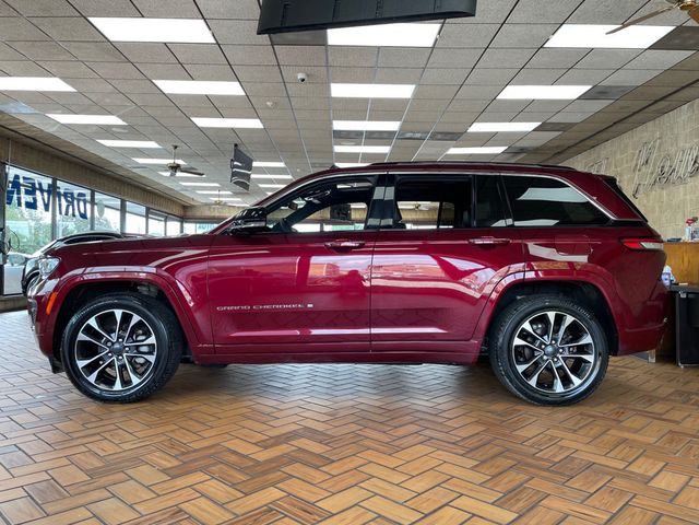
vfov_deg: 53.1
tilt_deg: +1.4
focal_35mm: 26
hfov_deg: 67.3
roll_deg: -0.3
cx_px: 350
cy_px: 262
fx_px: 525
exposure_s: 1/120
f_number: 1.6
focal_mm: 4.2
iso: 40
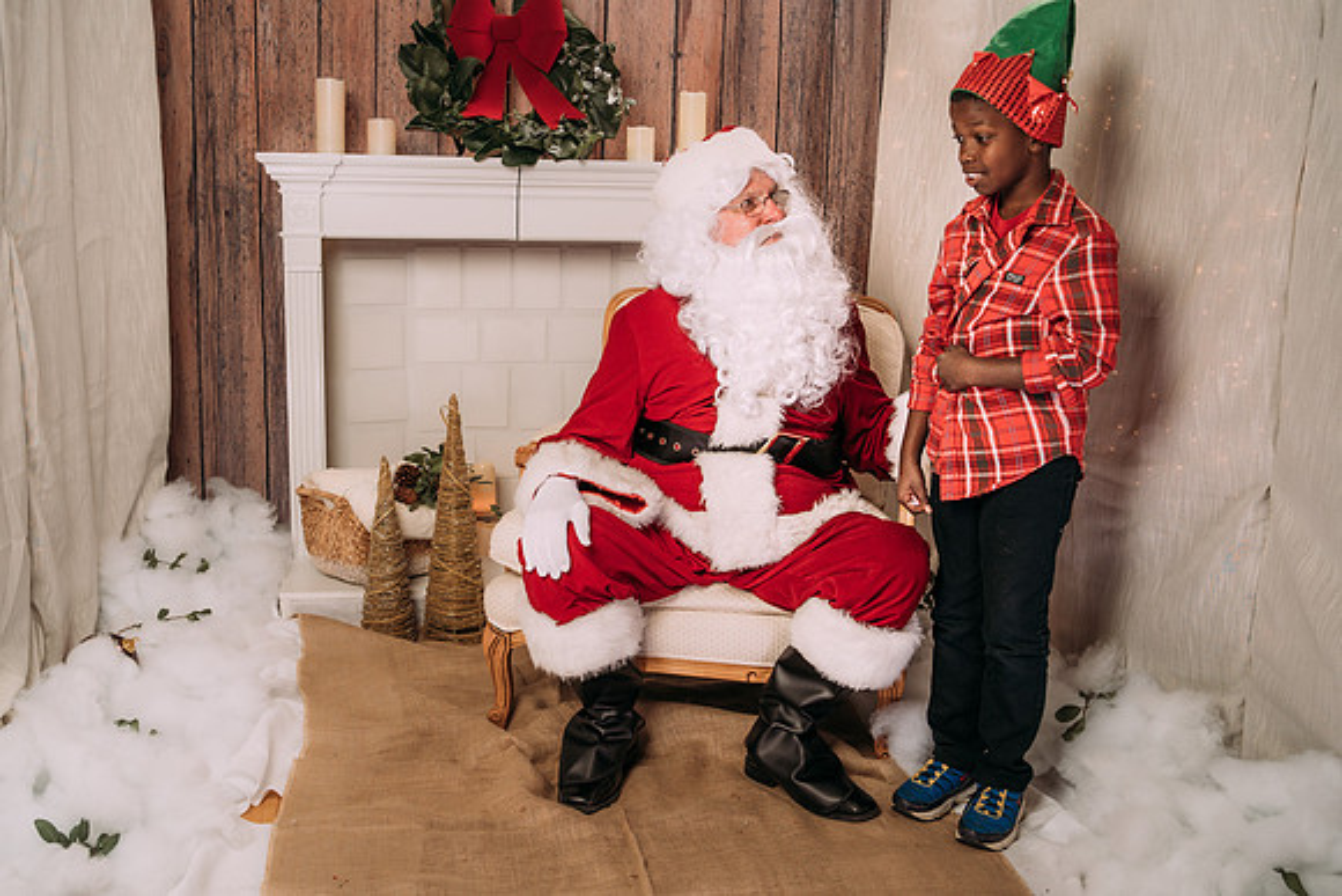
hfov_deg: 51.9
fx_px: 1378
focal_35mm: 37
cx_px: 660
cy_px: 448
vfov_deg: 36.0
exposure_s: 1/100
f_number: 5
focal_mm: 35
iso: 100
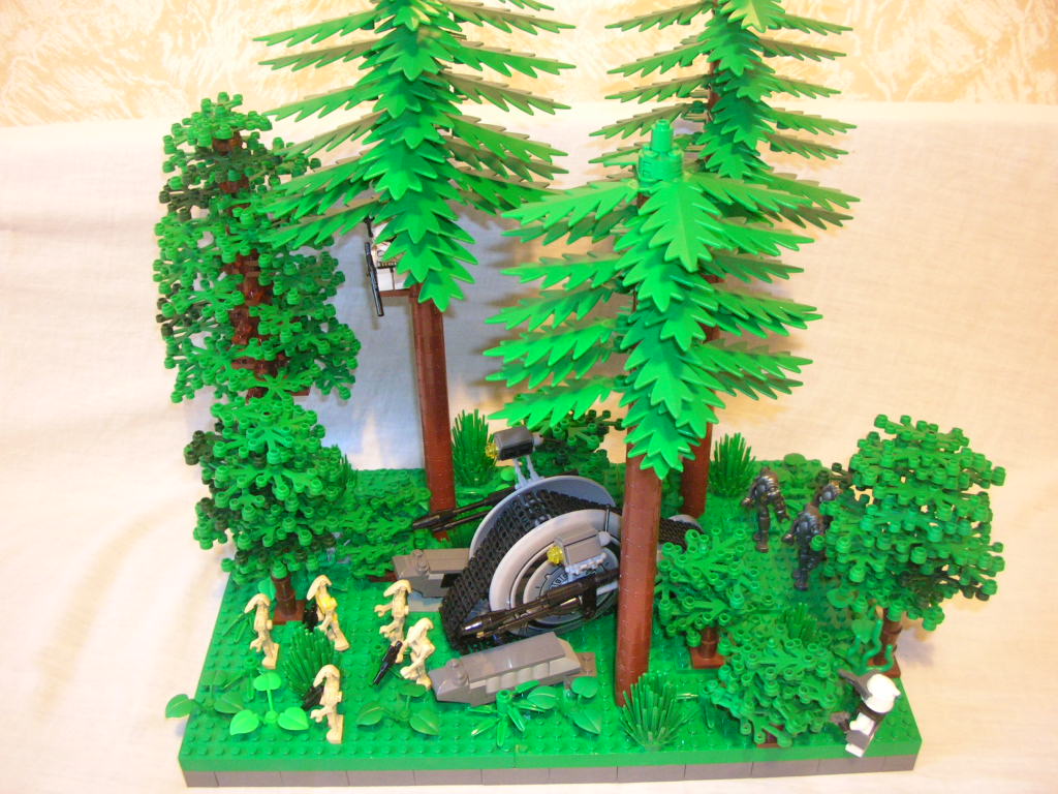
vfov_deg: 40.7
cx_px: 529
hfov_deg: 52.6
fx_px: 1070
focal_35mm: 35
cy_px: 397
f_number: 2.8
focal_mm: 5.8
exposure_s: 1/4.2
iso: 200
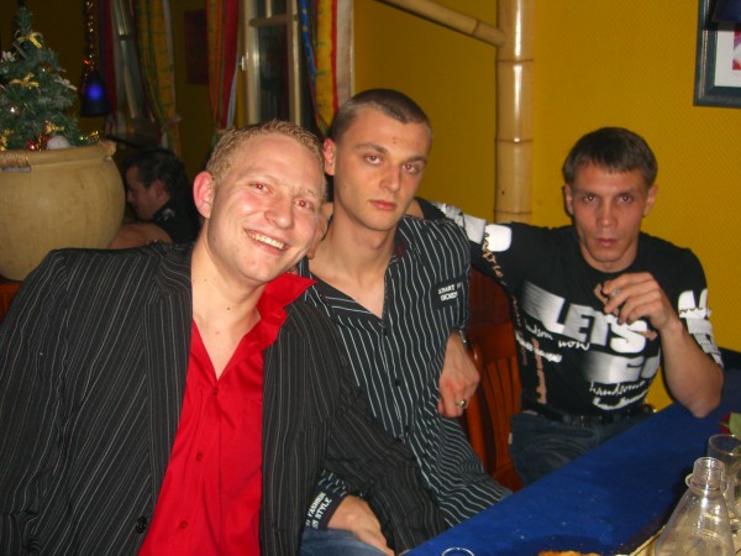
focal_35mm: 38
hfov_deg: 49.0
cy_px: 278
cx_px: 370
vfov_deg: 37.7
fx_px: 813
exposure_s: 1/60
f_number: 2.8
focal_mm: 7.9
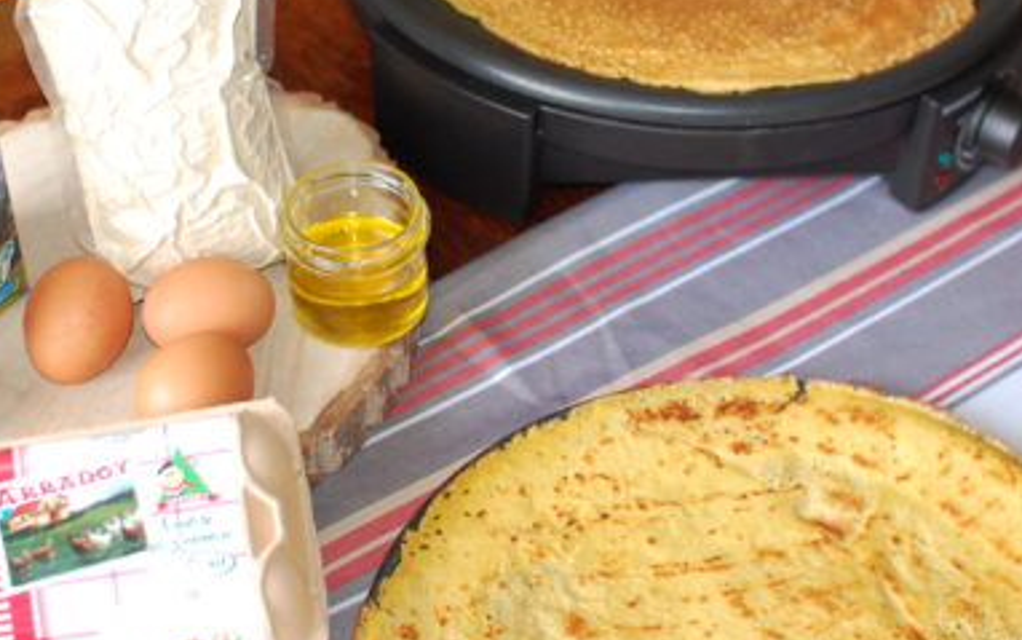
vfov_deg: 19.6
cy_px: 174
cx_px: 433
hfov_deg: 31.0
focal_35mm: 66
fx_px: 1839
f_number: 2.8
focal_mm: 30
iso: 400
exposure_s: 1/60
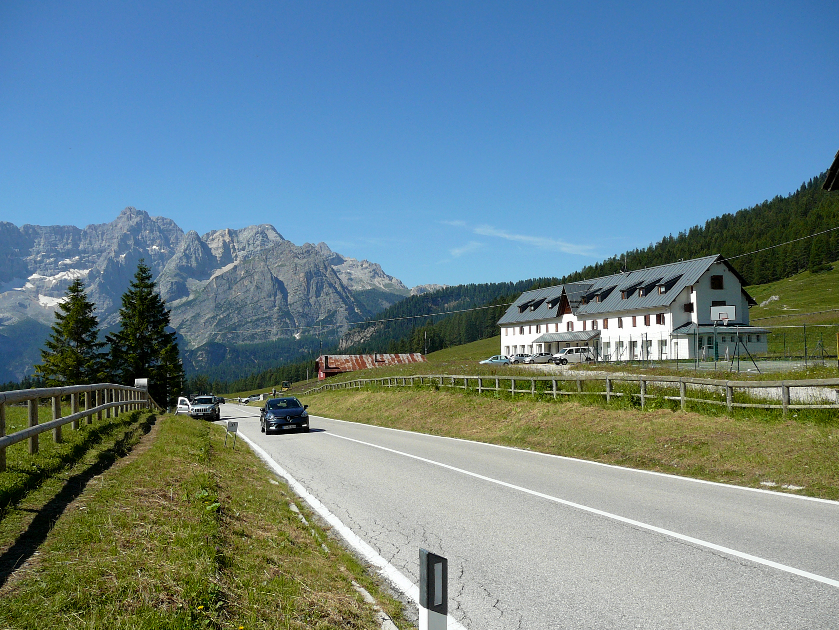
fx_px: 848
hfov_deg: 52.6
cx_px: 420
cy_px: 315
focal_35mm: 35
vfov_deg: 40.7
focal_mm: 5.2
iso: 80
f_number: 5
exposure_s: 1/500
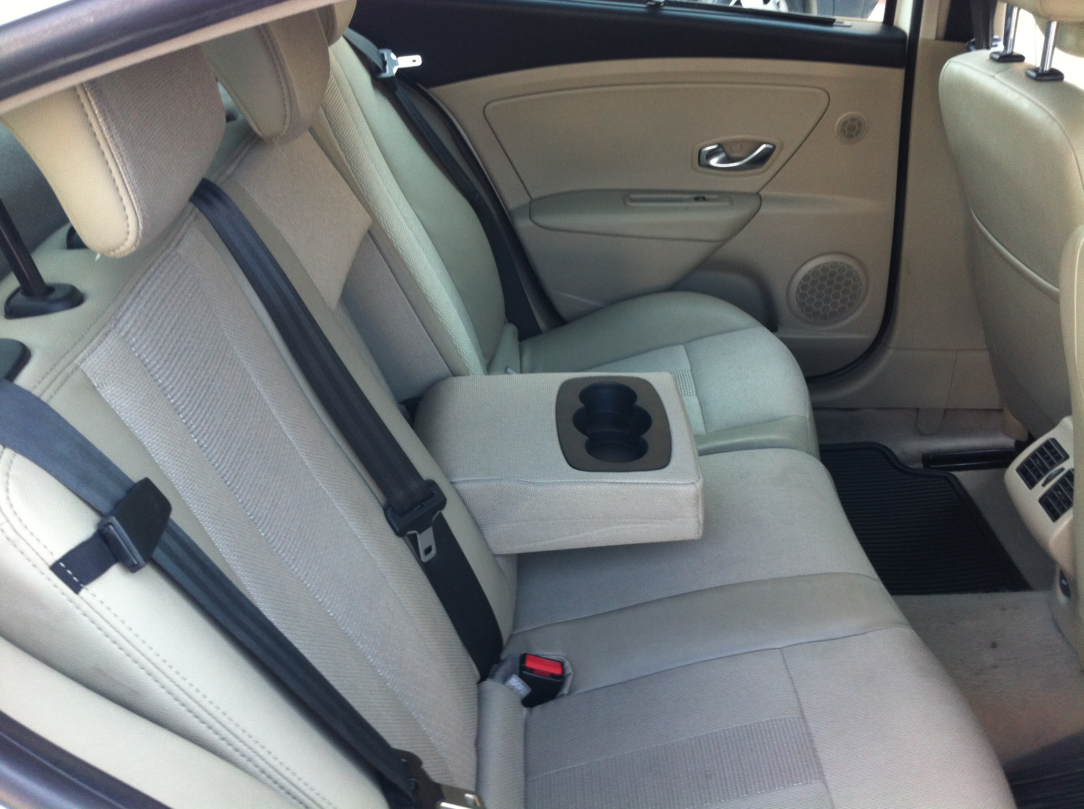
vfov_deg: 40.6
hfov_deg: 52.7
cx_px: 542
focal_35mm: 35
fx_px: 1094
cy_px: 404
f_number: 2.8
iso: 100
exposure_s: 1/40
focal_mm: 3.85
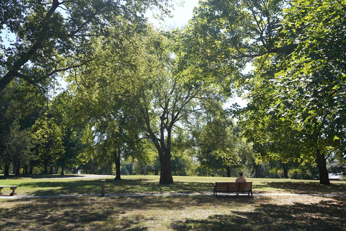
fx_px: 317
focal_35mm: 33
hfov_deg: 57.2
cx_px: 173
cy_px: 115
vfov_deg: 40.0
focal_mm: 32
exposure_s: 1/100
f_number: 9
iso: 400
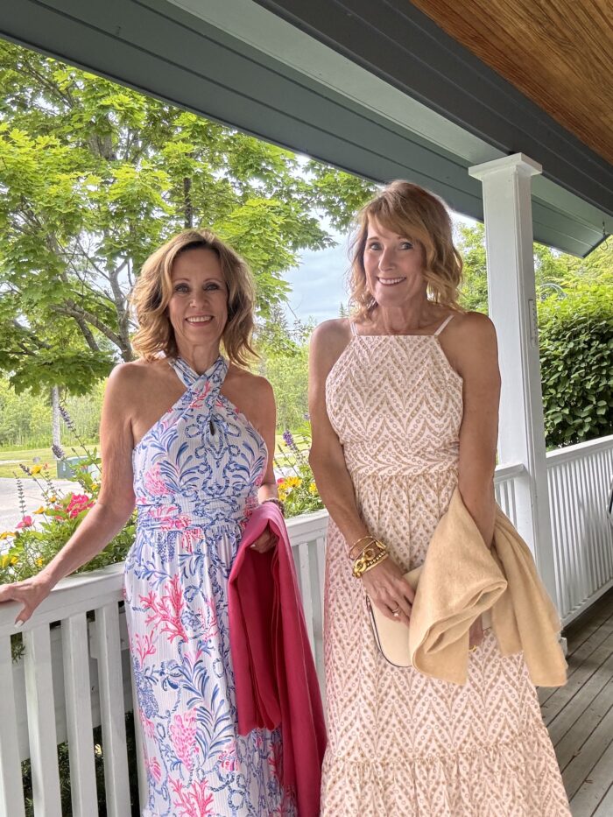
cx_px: 306
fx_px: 708
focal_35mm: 30
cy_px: 408
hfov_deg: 46.8
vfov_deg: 60.0
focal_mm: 2.69
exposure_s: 1/121
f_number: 1.9
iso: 64
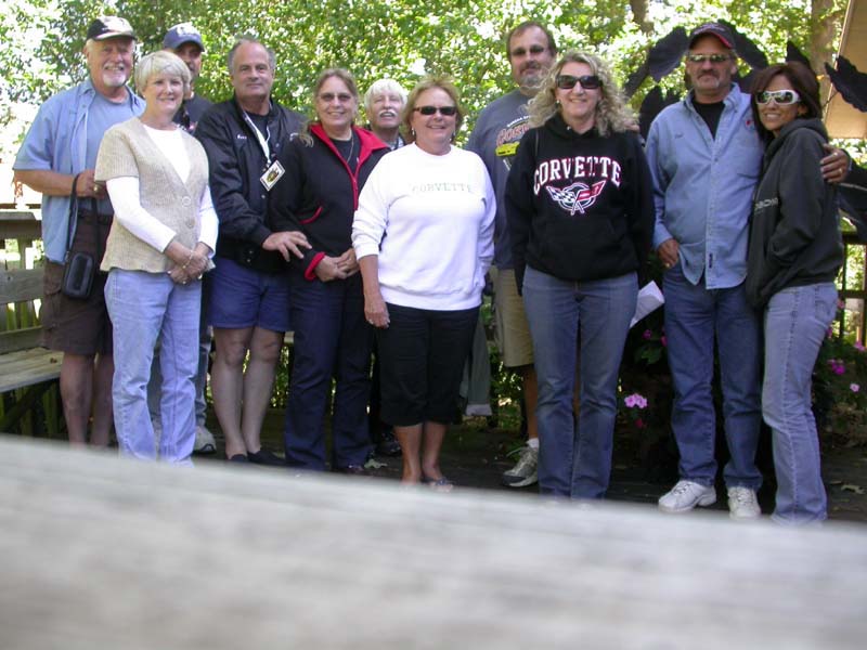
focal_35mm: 38
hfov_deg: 49.0
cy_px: 325
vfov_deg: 37.7
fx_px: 952
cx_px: 434
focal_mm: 7.85
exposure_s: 1/72
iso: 100
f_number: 3
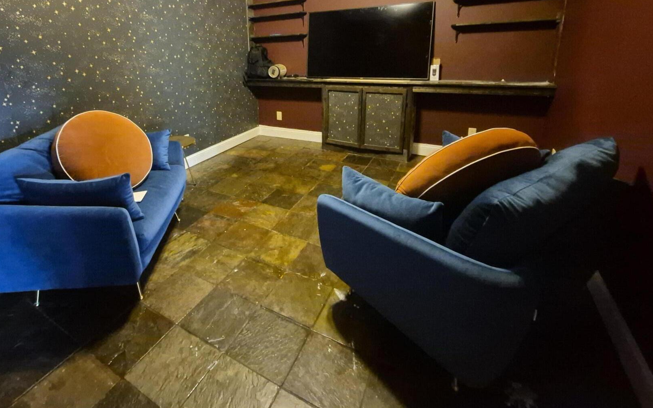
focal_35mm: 17
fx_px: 303
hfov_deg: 93.7
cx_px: 278
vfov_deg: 64.8
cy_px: 113
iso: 2000
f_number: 2.2
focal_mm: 1.74
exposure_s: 1/24
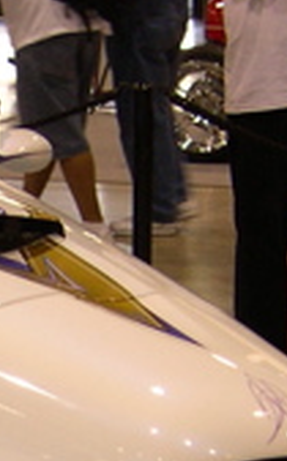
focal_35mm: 191
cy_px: 496
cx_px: -241
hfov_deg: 6.7
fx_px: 2401
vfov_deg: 10.9
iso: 100
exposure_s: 1/38.3
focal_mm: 8
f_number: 2.8
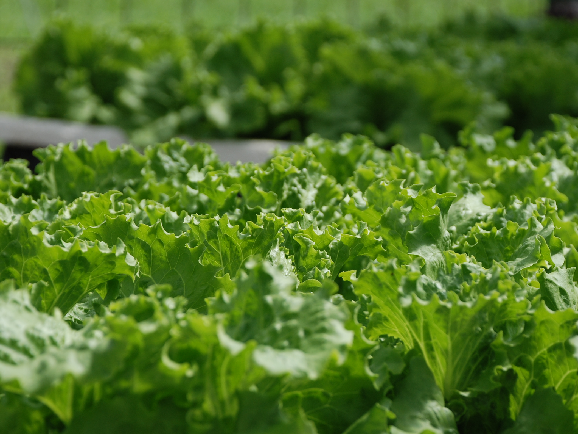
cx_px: 306
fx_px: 2655
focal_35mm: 159
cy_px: 255
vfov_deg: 9.3
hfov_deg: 12.4
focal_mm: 80
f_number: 5.6
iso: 140
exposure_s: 1/500
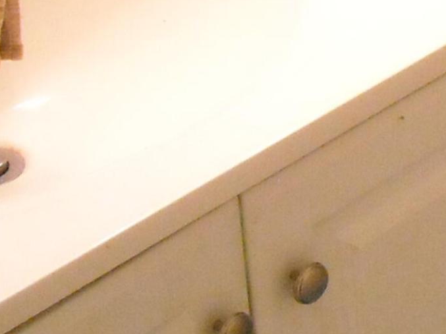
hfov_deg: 11.8
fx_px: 1919
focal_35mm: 149
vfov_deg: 9.7
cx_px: 915
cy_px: -134
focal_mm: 5.7
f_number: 2.8
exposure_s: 1/96
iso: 800
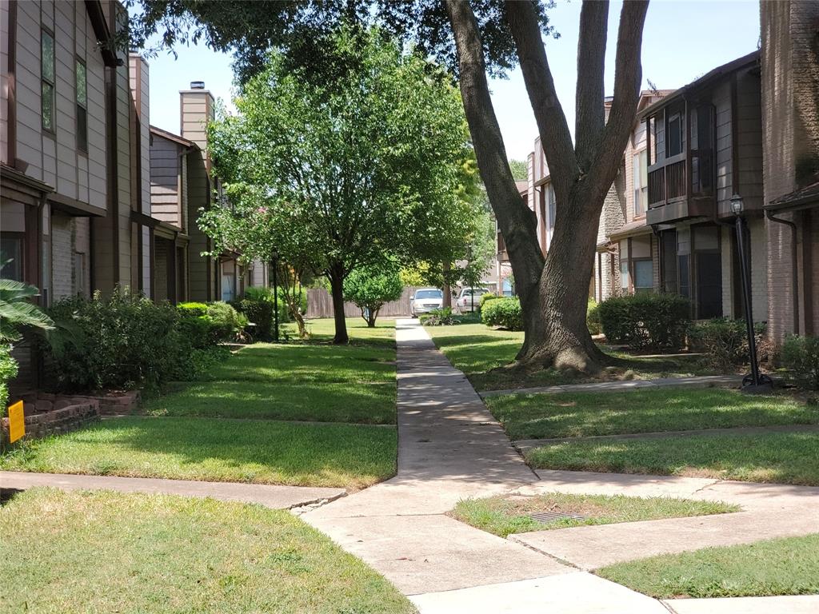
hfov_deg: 36.8
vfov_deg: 28.0
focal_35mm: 52
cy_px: 307
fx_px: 1230
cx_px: 410
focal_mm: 6
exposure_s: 1/431
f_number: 2.1
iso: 50
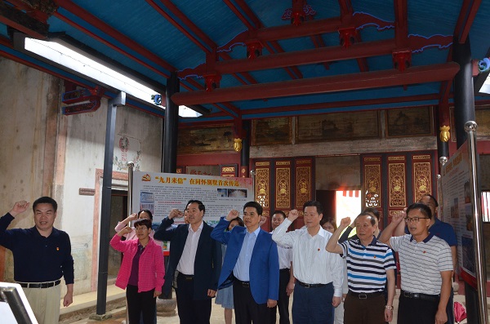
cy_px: 162
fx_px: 428
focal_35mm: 32
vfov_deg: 41.5
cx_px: 245
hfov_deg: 59.6
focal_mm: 21
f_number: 5.6
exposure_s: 1/160
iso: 1600
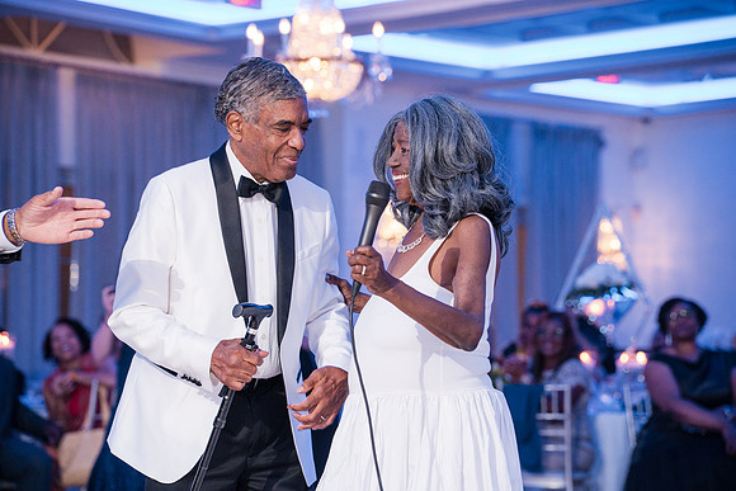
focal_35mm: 110
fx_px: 2249
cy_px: 246
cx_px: 368
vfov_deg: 12.5
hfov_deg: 18.6
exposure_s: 1/250
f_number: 4
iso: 3200
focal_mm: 110
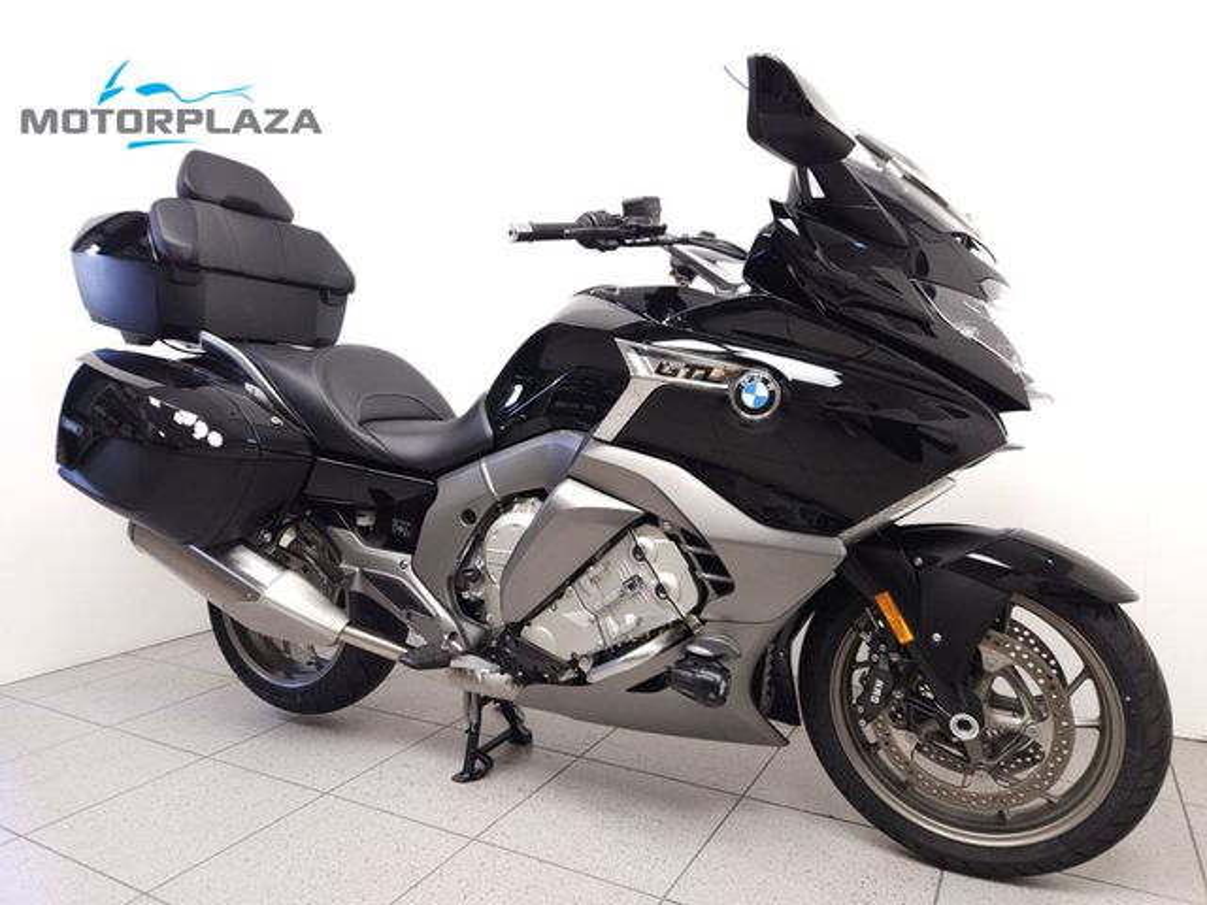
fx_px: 802
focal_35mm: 23
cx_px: 604
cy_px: 452
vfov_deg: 58.9
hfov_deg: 73.9
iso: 100
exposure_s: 1/30
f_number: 1.8
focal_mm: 5.4
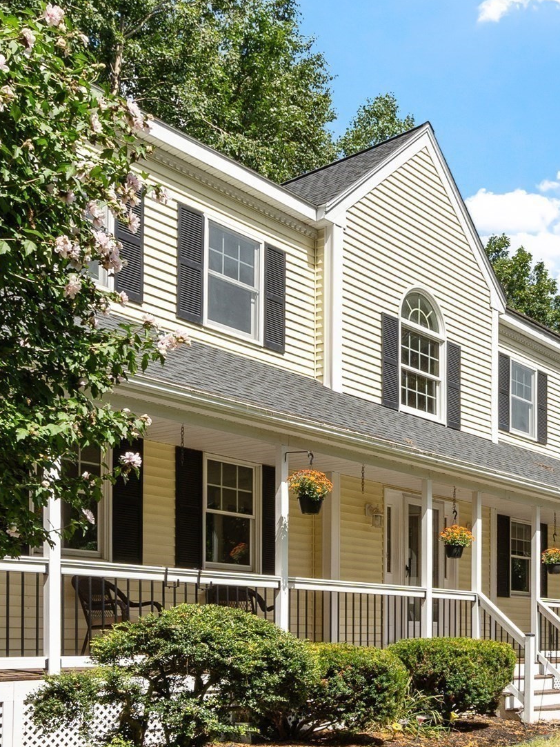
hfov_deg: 34.9
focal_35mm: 40
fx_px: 863
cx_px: 445
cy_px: 456
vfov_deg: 46.5
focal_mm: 15
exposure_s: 1/320
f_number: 8
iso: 100
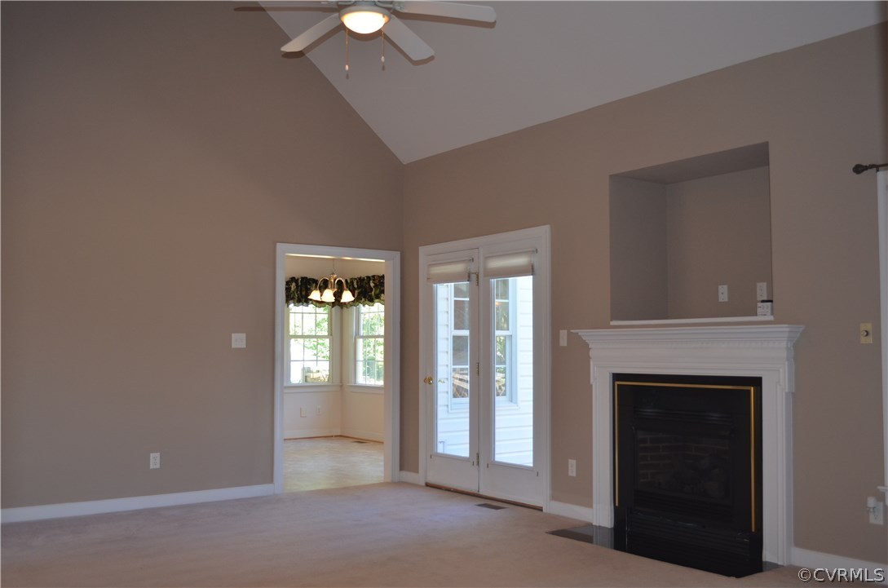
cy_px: 294
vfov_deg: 36.7
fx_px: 886
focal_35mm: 36
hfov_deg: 53.2
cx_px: 444
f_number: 4
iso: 400
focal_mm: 24
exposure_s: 1/100
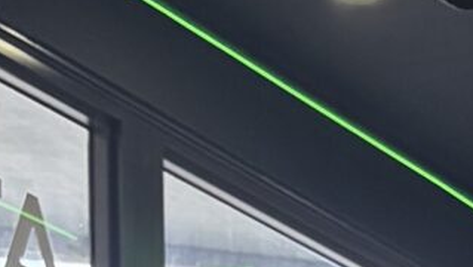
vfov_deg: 4.4
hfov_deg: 8.9
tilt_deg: -4.2
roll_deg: -1.4
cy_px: 1489
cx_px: 979
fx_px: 2849
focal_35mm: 227
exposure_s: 1/120
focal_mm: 5.96
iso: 250
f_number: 1.6
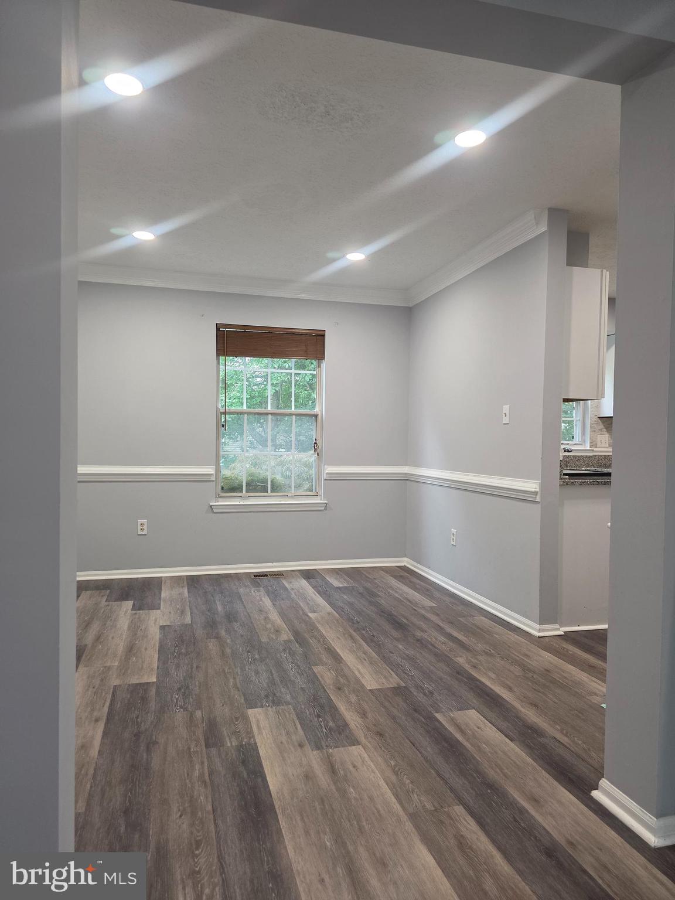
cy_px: 450
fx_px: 598
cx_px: 338
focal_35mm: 23
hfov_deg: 58.9
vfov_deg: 73.9
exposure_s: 1/120
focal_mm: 6.3
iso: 320
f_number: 1.7
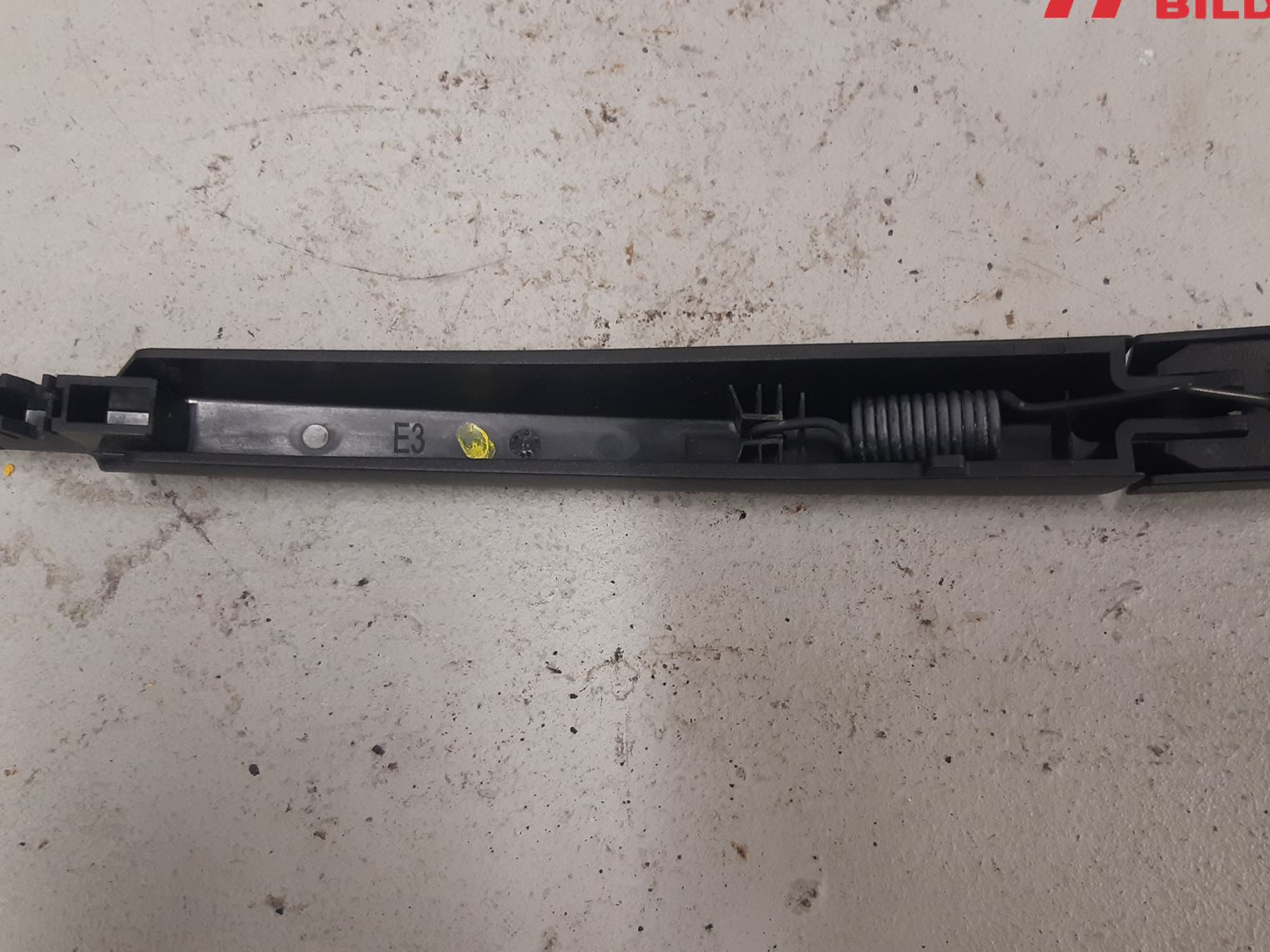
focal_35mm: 35
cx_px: 701
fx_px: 1284
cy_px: 518
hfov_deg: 52.5
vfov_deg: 40.7
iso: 160
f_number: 1.7
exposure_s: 1/50
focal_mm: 3.93
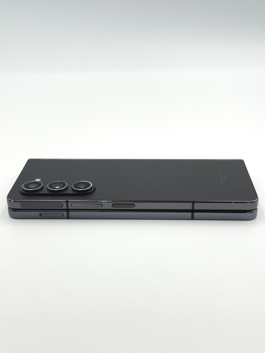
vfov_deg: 39.7
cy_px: 176
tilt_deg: -25.4
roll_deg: +0.6
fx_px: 490
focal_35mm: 48
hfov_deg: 30.3
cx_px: 132
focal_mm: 6.76
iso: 64
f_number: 1.78
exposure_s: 1/394
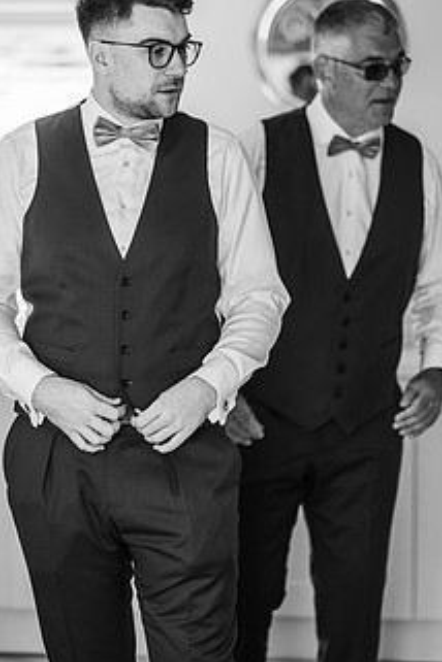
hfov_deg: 11.5
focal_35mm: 119
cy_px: 243
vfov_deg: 17.2
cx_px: 144
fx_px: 2191
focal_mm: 85
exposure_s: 1/200
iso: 220
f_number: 1.8
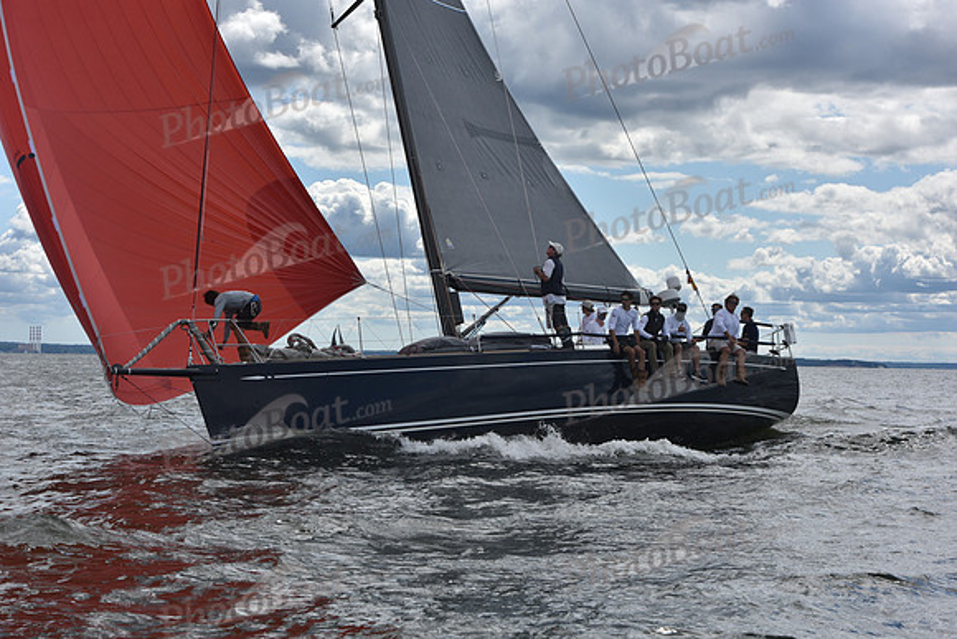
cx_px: 478
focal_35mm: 70
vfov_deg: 19.5
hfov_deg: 28.8
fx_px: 1861
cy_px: 320
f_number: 10
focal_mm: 70
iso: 250
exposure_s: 1/1000
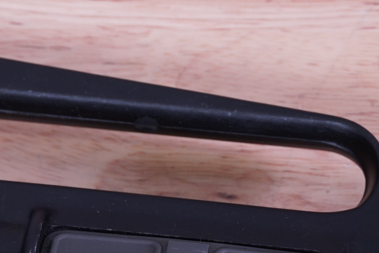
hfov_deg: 10.8
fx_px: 1994
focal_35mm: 189
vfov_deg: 7.3
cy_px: 222
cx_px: 83
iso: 1000
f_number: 5.6
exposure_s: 1/125
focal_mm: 49
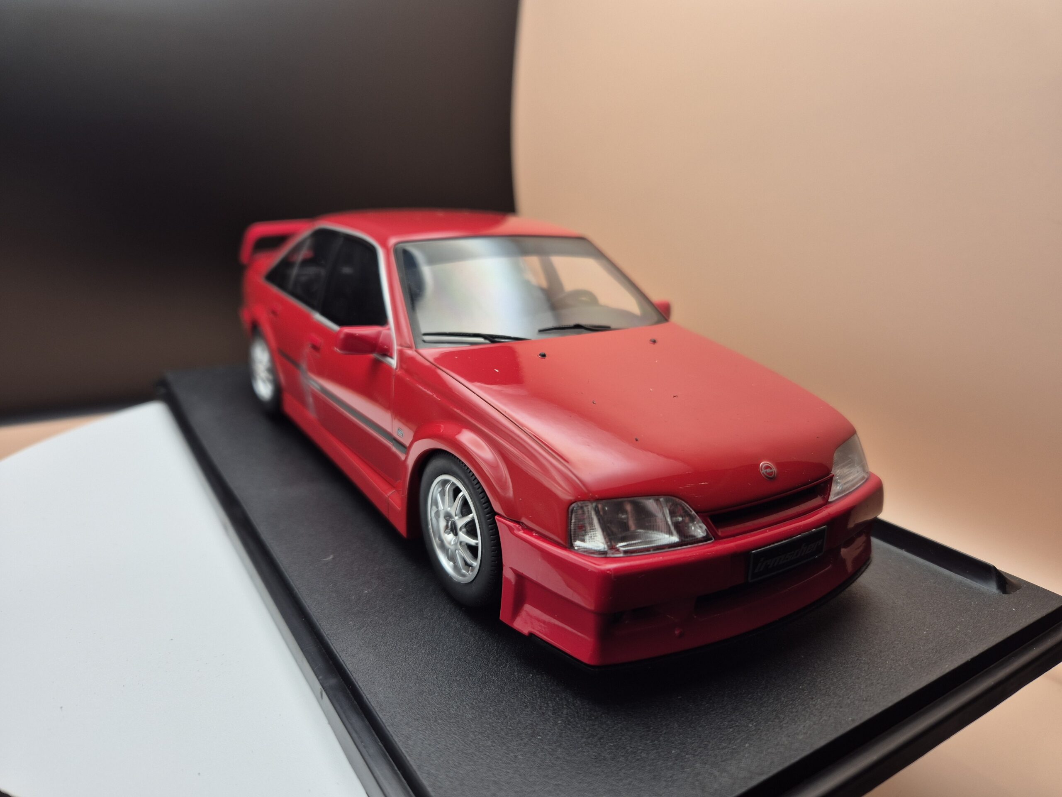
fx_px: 706
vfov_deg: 58.9
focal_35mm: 23
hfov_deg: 73.9
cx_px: 531
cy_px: 398
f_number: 1.8
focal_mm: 5.4
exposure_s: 1/135
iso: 40
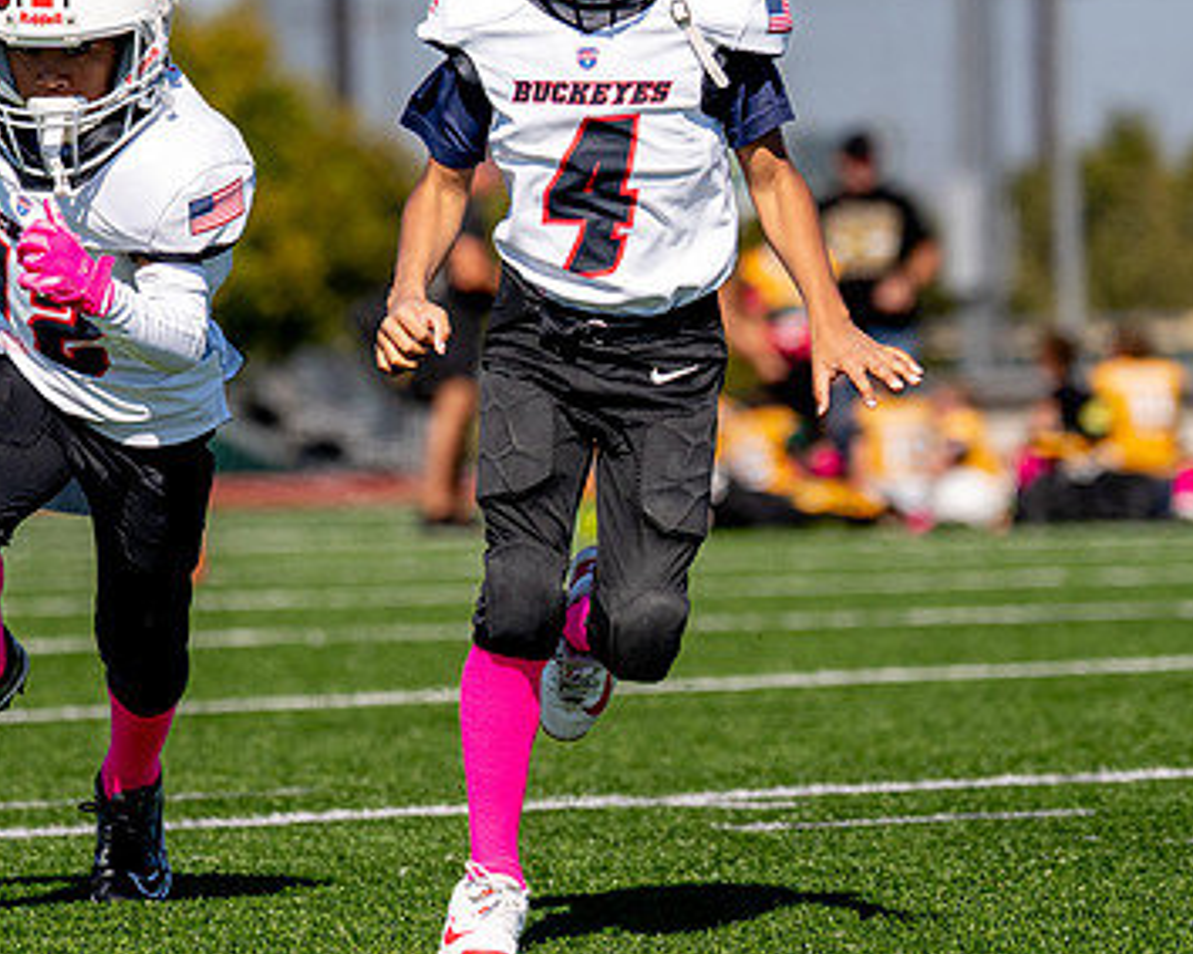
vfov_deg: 4.5
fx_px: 12001
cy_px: 225
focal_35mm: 340
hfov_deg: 5.7
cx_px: 150
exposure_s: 1/6400
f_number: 2.8
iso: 250
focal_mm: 128
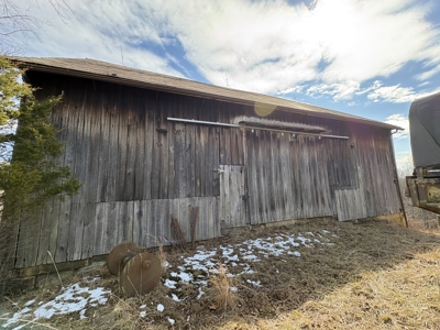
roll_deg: +1.6
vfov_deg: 85.7
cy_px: 165
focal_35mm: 14
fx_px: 178
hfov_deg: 102.1
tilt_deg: +5.7
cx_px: 220
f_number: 2.2
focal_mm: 2.22
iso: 64
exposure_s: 1/320
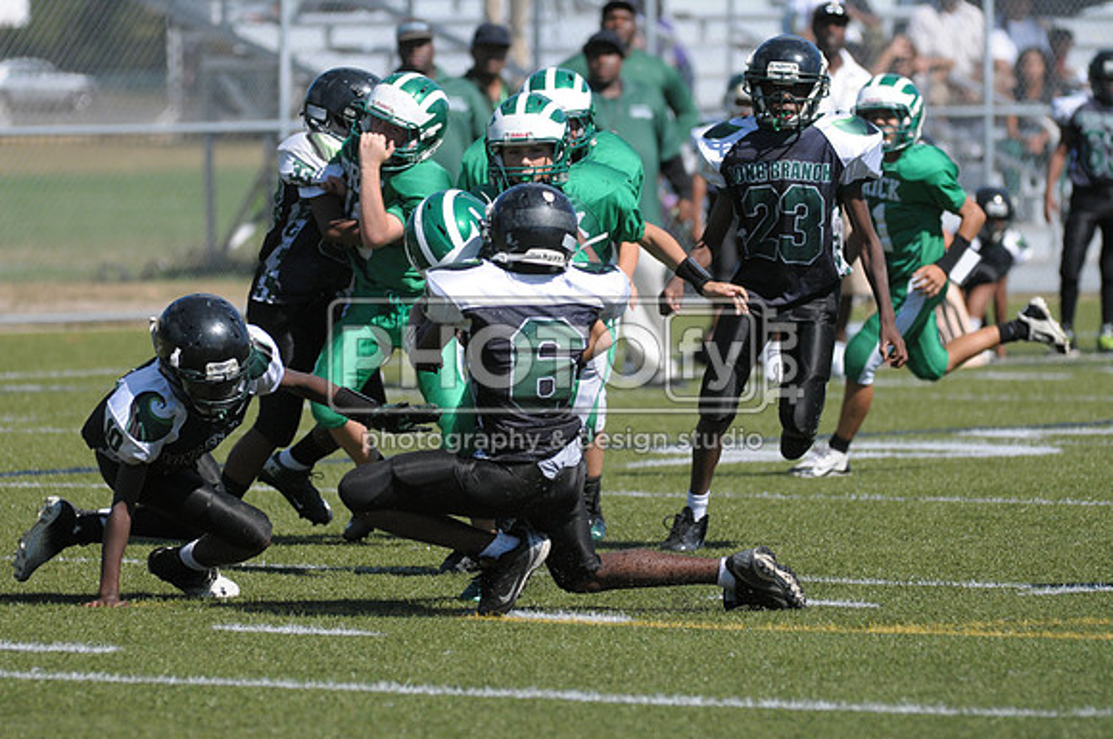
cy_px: 370
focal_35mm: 330
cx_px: 556
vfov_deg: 4.2
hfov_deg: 6.3
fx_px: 10188
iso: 640
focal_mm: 220
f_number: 4
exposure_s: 1/5000
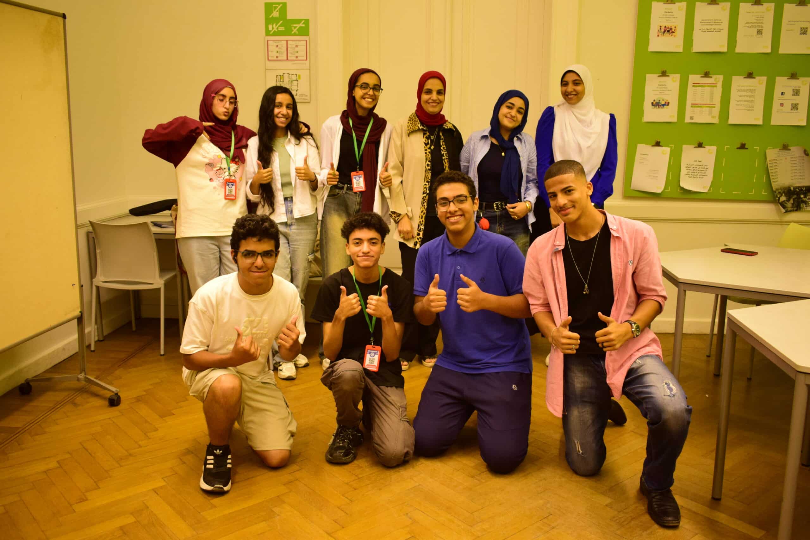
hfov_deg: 57.2
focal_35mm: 33
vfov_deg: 40.0
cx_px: 405
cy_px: 270
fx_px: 742
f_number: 3.8
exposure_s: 1/100
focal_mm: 22
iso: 1250
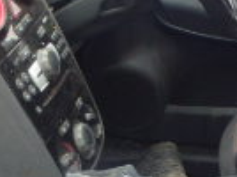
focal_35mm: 134
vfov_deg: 11.0
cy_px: 152
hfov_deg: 14.7
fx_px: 916
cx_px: 164
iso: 250
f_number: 3.9
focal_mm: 5
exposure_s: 1/30
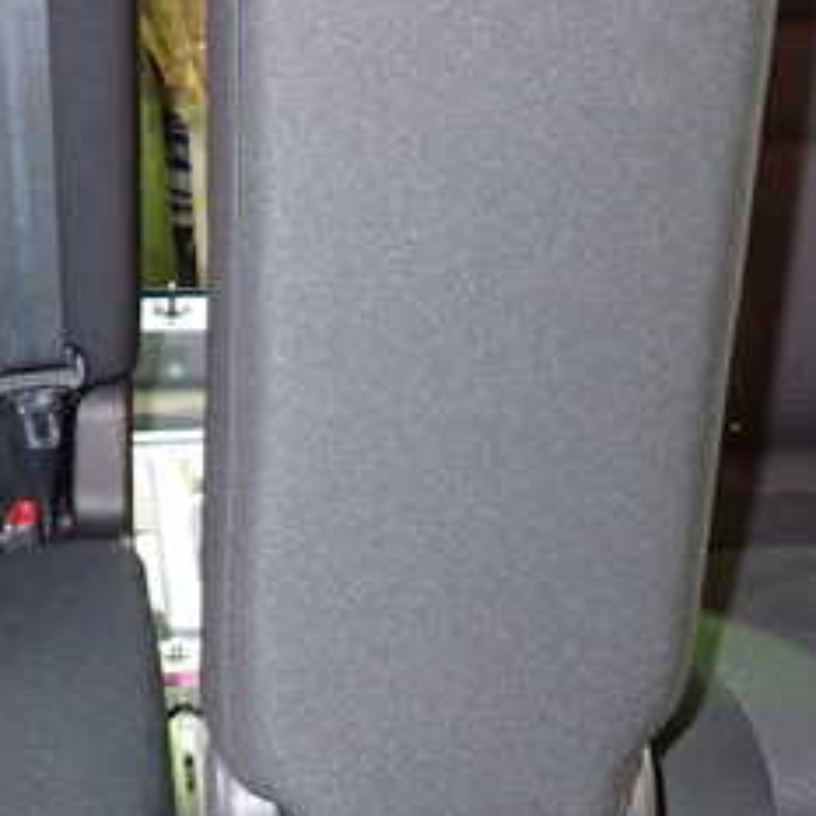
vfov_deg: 30.0
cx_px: 459
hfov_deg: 30.0
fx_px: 1520
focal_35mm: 57
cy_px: 333
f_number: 2
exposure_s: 1/30
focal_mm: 4.5
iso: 500
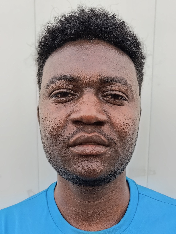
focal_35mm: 23
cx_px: 88
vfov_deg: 73.9
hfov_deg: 58.9
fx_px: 156
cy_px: 117
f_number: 1.7
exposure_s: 1/100
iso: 500
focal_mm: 6.11
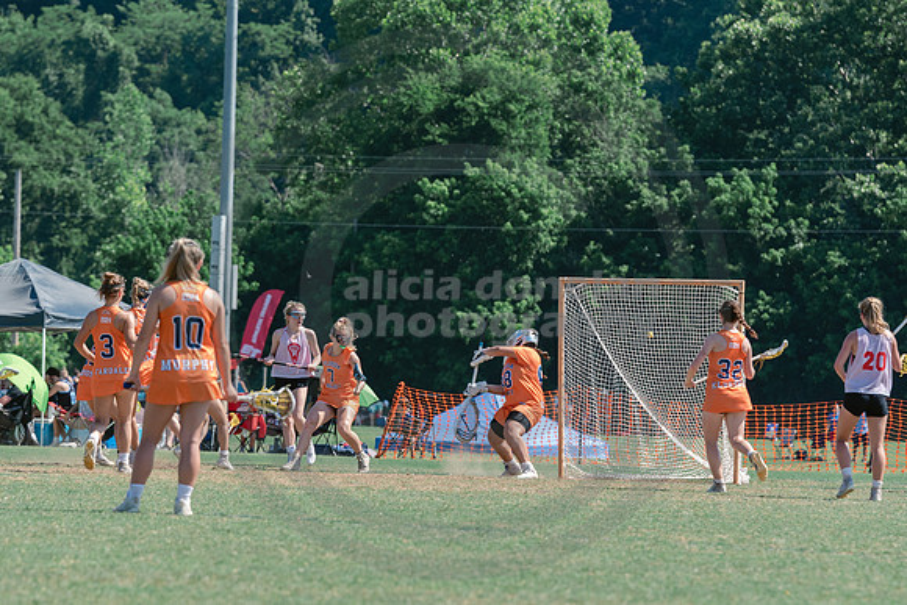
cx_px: 400
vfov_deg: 4.8
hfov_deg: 7.2
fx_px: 7183
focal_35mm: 285
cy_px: 383
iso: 400
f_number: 5
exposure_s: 1/1600
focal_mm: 200
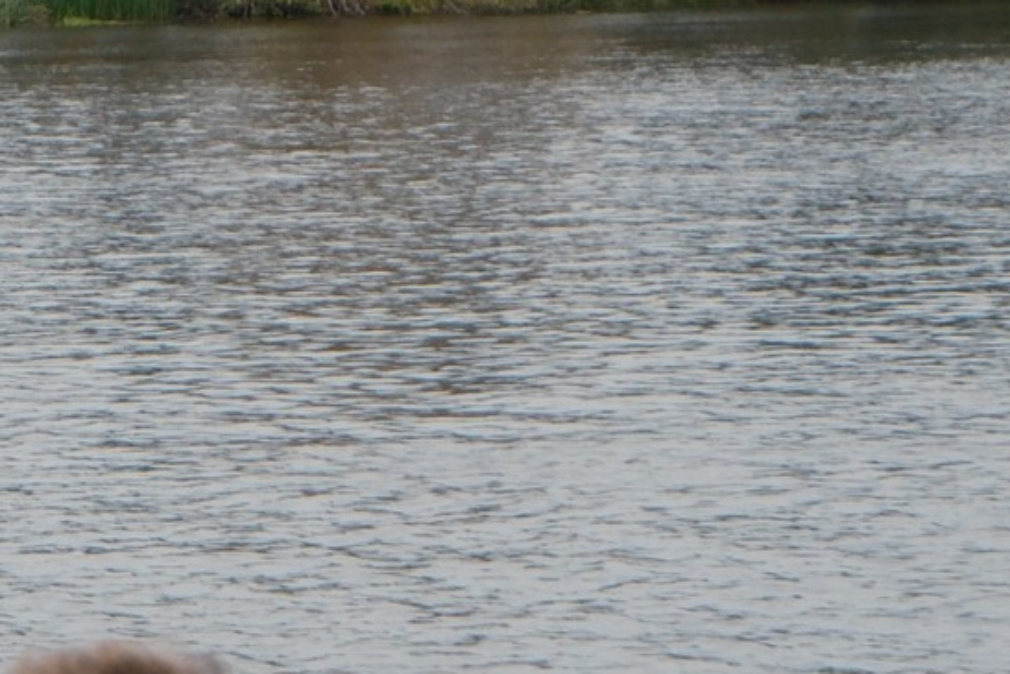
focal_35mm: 318
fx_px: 8923
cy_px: 263
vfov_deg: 4.3
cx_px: -679
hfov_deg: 6.4
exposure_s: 1/1000
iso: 640
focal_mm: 45
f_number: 5.6
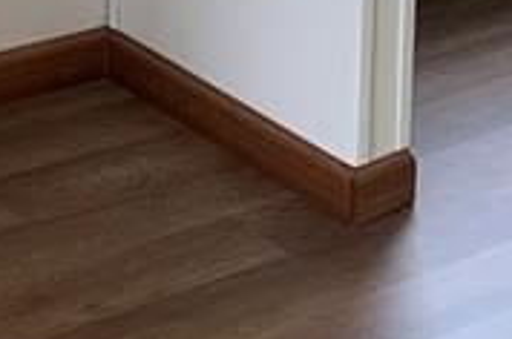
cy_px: -362
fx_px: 2215
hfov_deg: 12.6
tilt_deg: -10.2
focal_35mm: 156
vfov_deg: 8.3
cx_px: 722
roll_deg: -3.4
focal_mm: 4.25
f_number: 1.8
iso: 25
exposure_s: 1/152
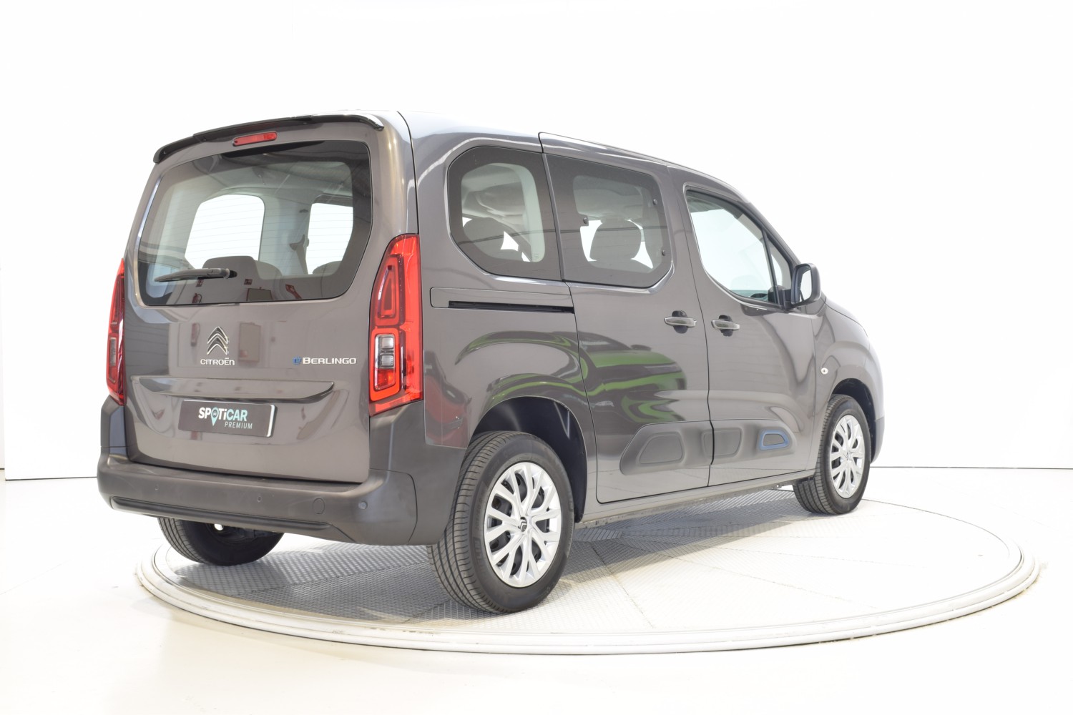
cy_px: 358
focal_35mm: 42
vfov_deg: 31.9
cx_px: 536
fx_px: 1252
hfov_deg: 46.4
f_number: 16
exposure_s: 1.3
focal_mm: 28
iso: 100
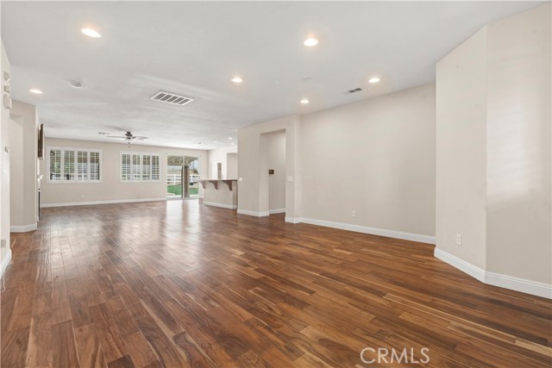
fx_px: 245
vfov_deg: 73.8
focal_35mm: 16
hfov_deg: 96.7
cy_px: 184
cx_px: 276
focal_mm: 16
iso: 400
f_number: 8
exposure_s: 1/2.5
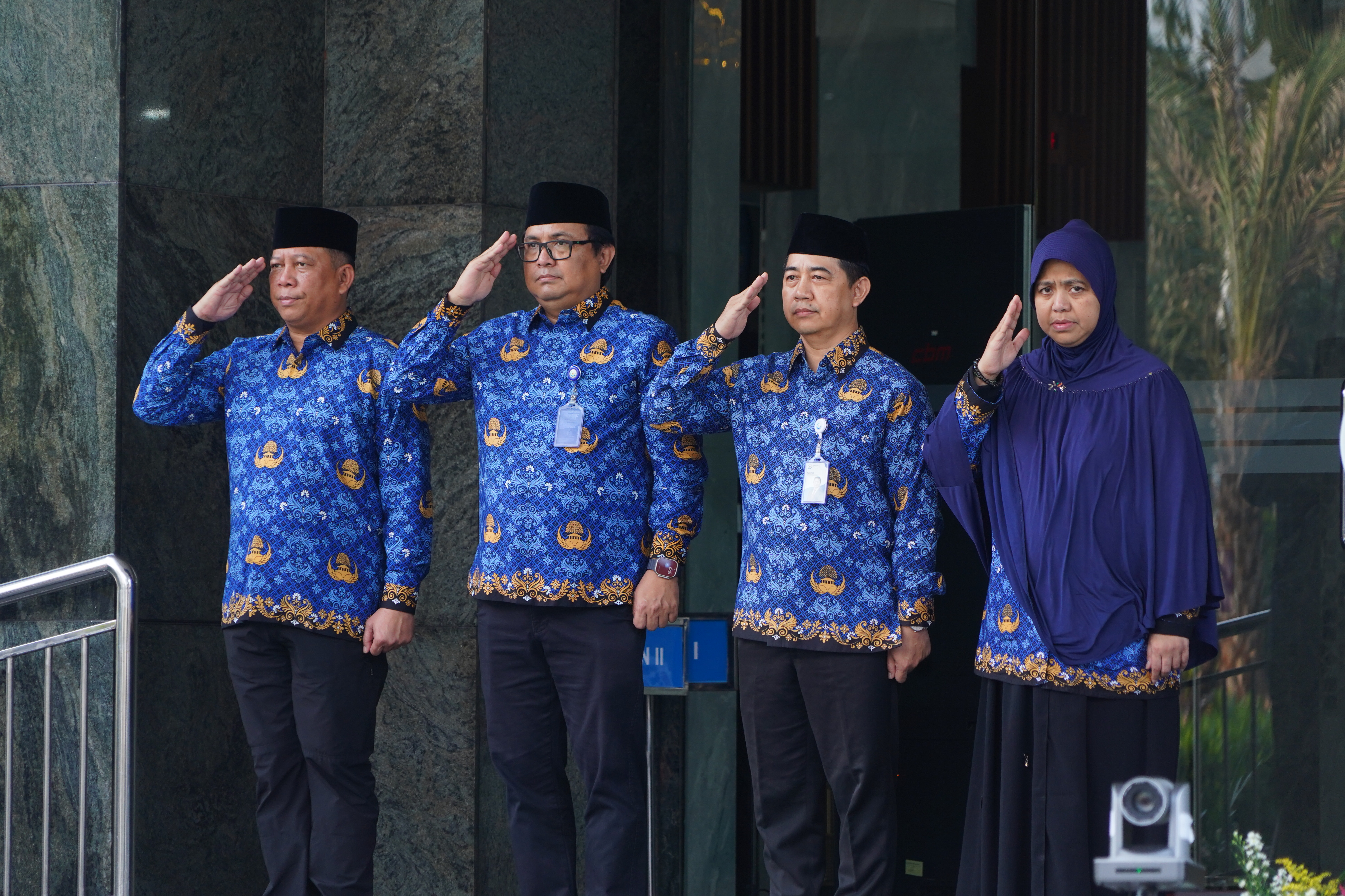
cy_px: 448
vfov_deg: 7.5
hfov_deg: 11.2
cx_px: 672
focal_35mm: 184
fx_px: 6874
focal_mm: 184
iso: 800
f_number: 6.3
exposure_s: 1/160
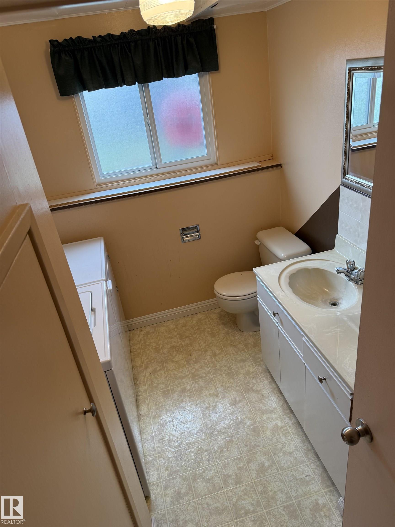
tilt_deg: -26.8
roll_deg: +8.3
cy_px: 264
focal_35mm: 24
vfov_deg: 71.6
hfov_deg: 56.8
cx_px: 198
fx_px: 365
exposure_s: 1/120
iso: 125
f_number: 1.78
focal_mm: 6.76
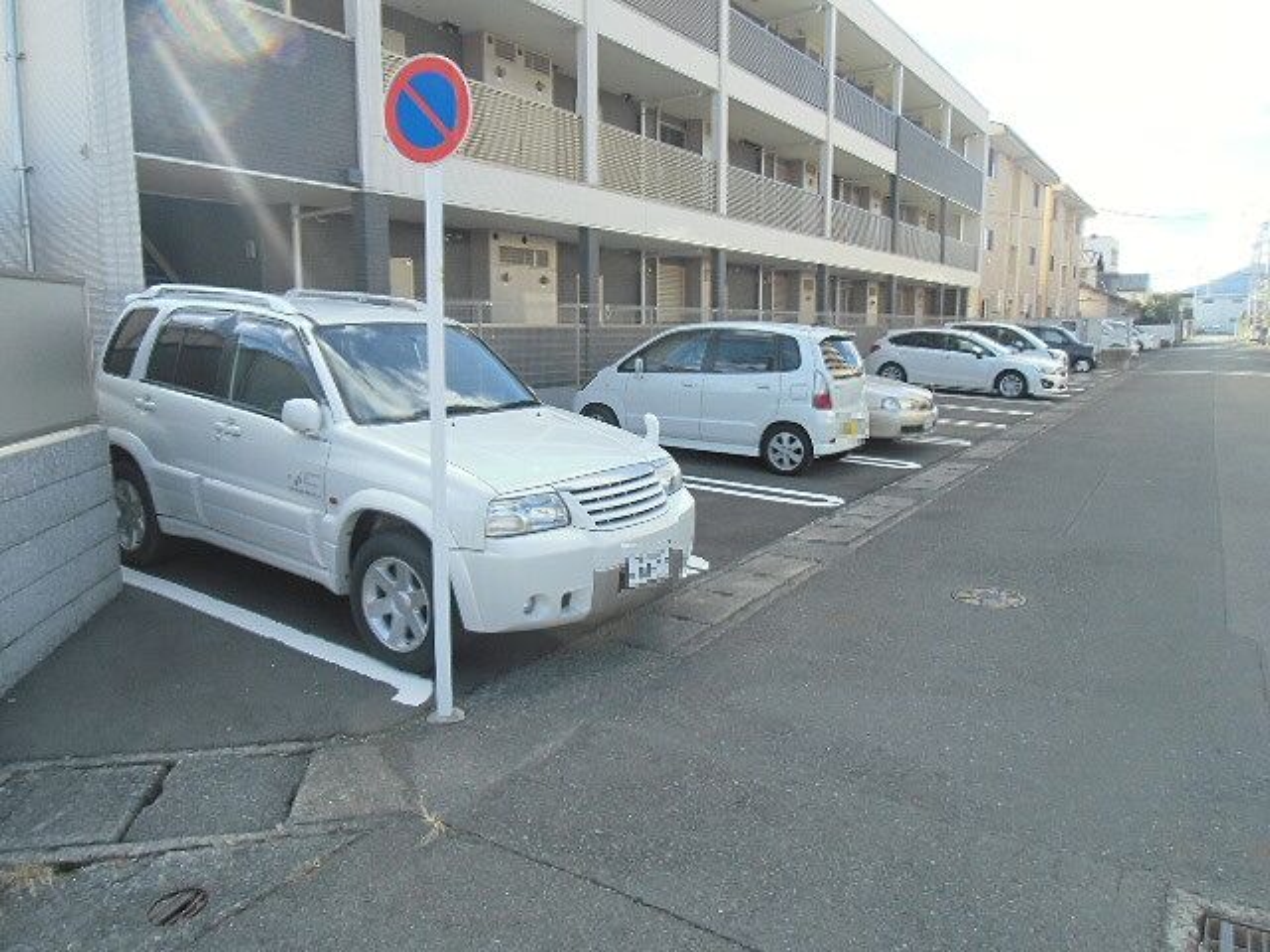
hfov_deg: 71.6
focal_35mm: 24
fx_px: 881
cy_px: 476
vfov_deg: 56.8
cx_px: 635
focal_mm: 4.24
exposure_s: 1/250
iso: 64
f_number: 3
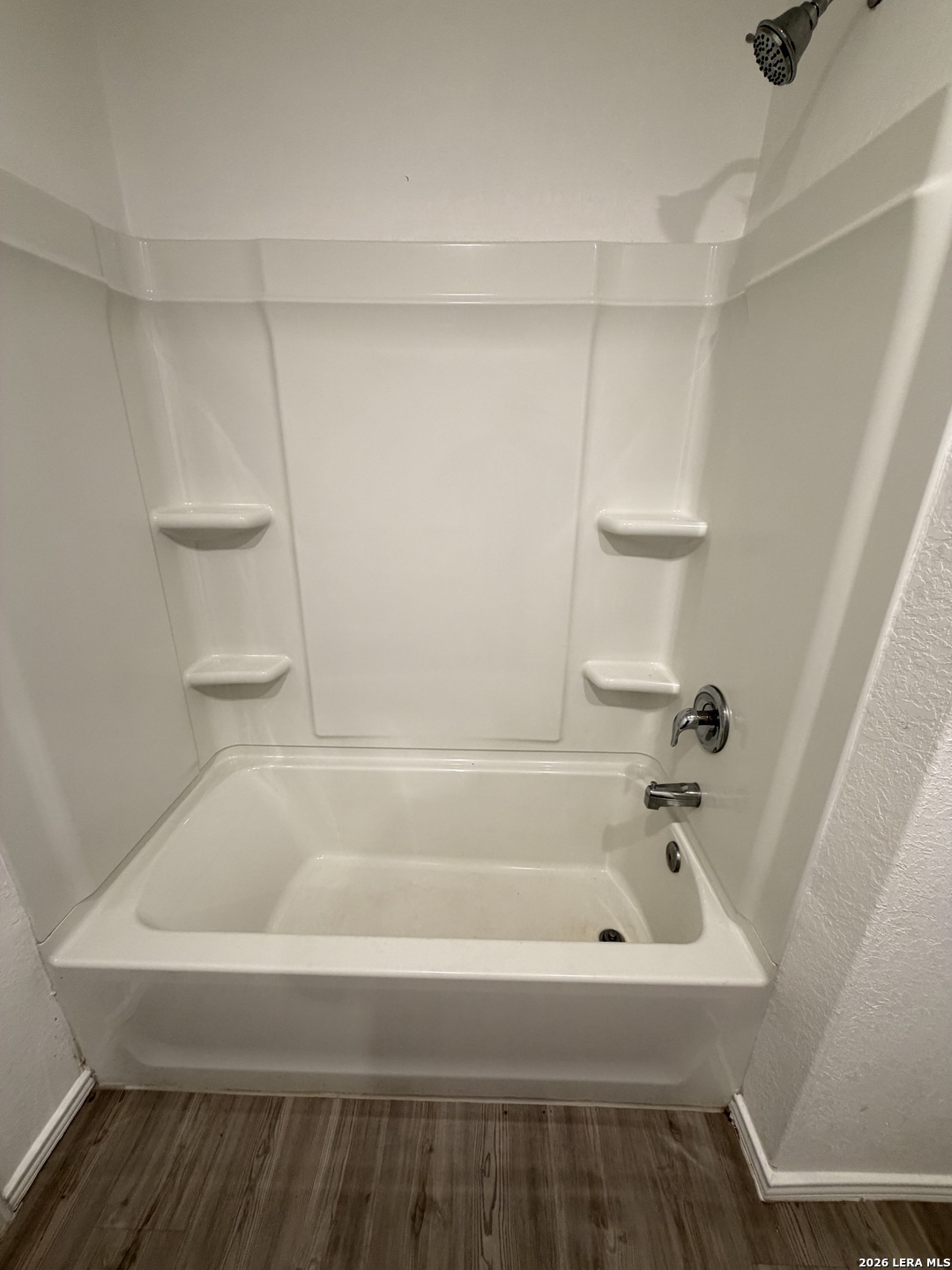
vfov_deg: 102.1
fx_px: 513
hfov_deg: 85.7
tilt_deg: -21.0
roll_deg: -1.2
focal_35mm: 14
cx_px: 476
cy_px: 635
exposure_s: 1/60
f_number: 2.2
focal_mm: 2.22
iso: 200
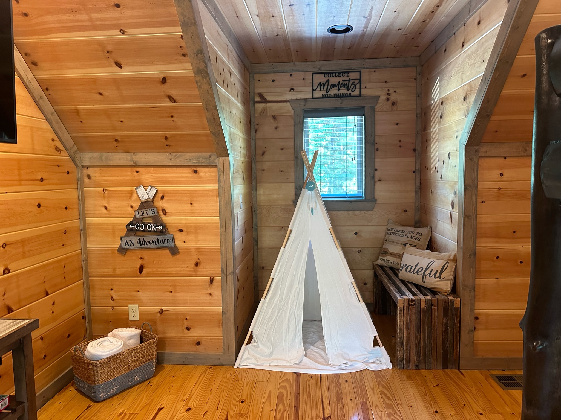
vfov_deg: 56.8
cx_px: 280
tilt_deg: -5.6
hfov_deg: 71.6
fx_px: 389
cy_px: 210
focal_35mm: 24
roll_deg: +1.2
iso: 500
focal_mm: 6.86
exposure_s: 1/60
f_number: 1.78
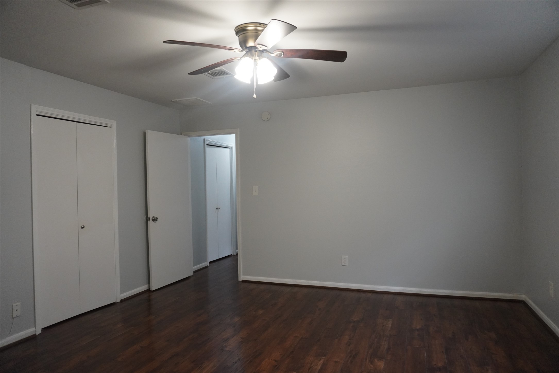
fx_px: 373
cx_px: 280
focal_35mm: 24
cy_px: 186
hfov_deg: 73.7
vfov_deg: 53.2
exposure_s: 1/160
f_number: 4
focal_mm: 16
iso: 1600
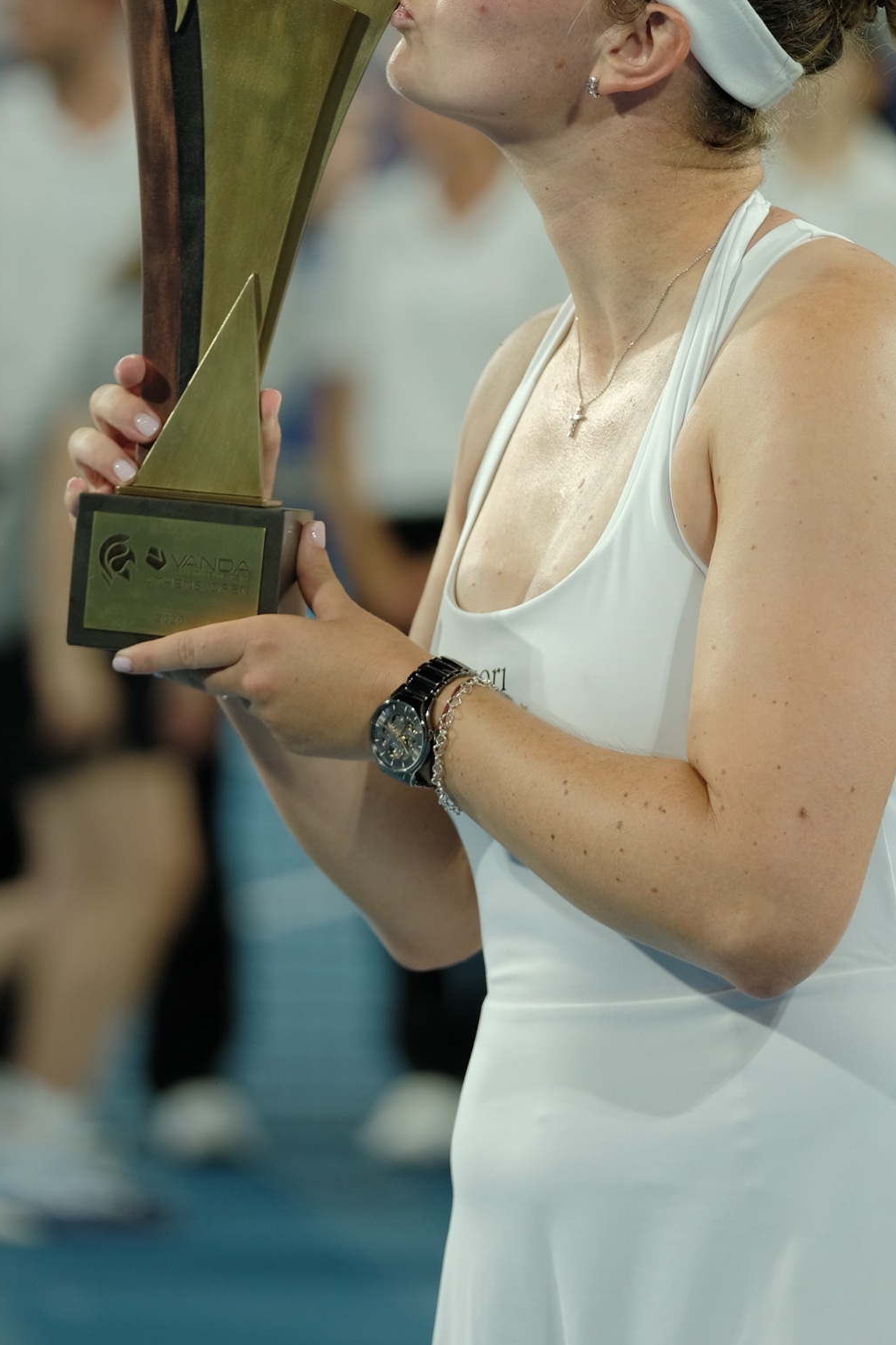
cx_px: 462
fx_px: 12359
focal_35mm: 331
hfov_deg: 4.2
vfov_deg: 6.2
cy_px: 418
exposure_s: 1/280
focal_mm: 140
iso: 320
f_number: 2.8
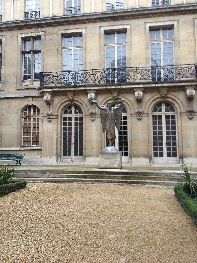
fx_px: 266
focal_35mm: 35
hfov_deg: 40.7
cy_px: 132
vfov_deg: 52.6
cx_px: 98
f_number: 2.4
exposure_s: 1/120
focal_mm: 4.28
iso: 100
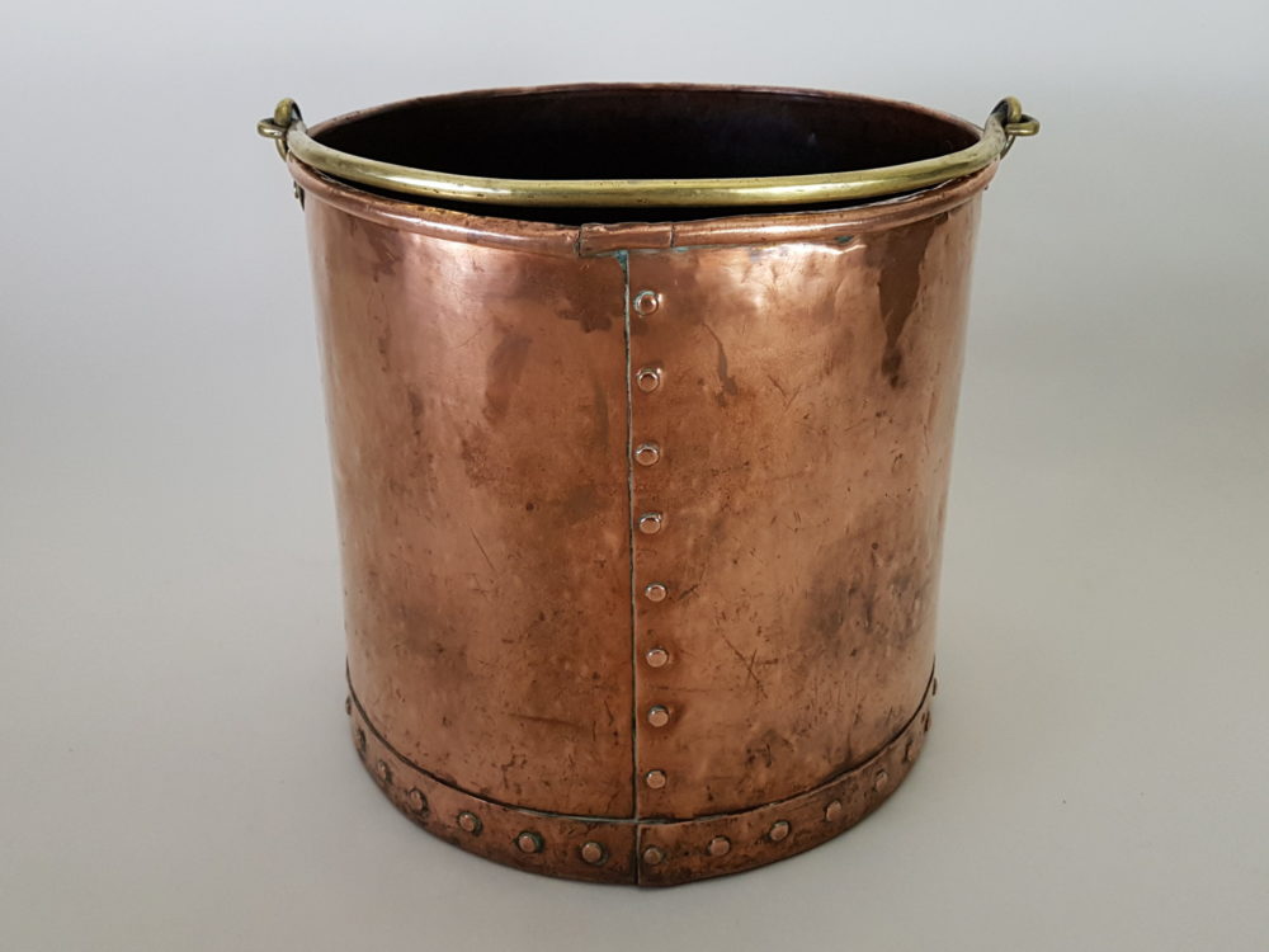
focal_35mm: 26
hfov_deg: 67.3
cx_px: 634
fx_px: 953
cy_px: 476
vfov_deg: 53.1
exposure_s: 1/50
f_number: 1.7
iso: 200
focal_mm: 4.2
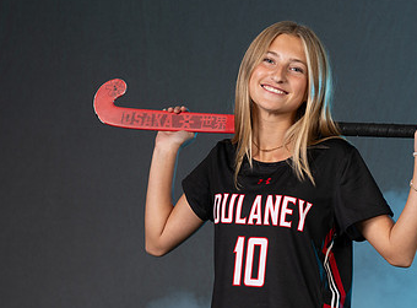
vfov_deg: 7.2
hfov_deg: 9.8
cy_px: 254
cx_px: 307
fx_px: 2432
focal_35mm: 203
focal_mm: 90
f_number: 5.6
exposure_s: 1/125
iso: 80
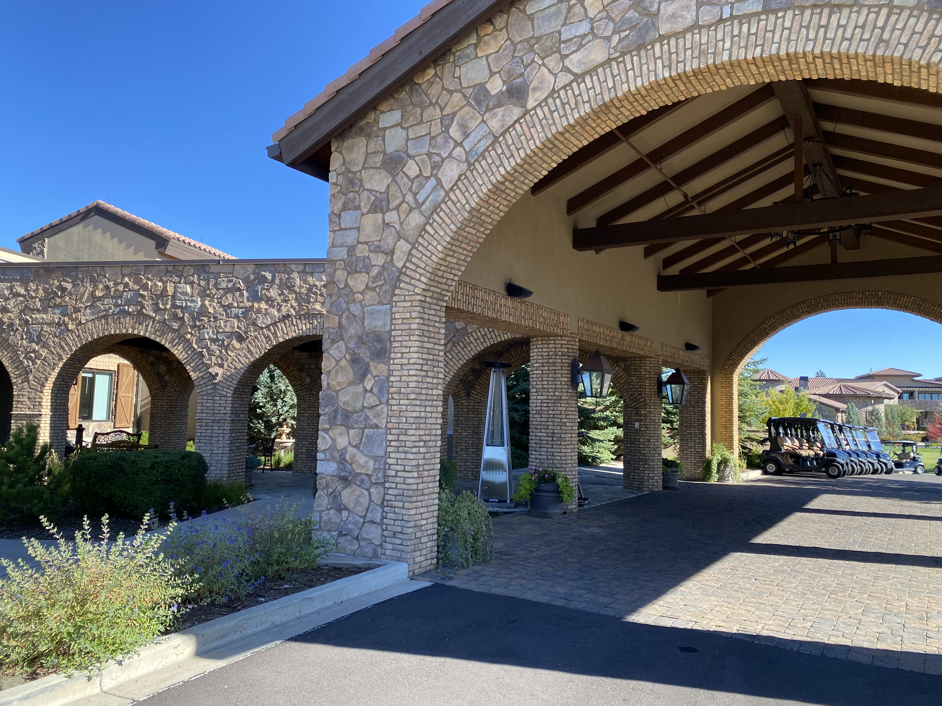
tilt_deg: +4.6
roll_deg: -2.3
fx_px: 708
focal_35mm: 26
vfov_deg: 53.1
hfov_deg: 67.3
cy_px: 353
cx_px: 471
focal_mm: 4.25
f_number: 1.8
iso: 32
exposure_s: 1/626
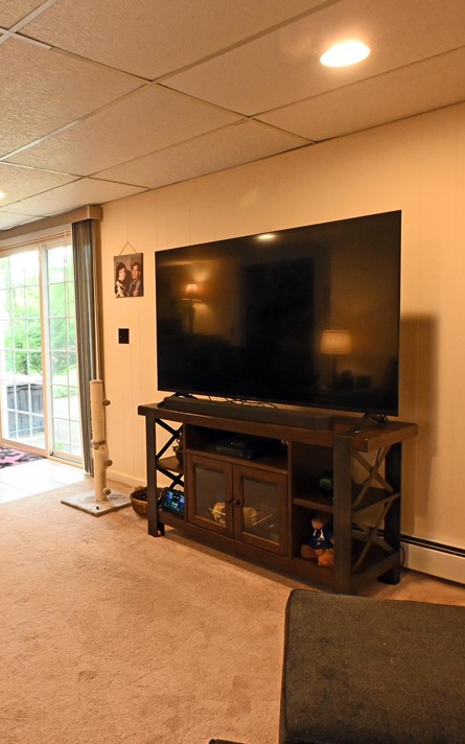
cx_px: 134
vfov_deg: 66.5
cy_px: 368
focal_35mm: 28
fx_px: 568
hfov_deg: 43.5
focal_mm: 12
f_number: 10
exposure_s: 1/15
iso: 1600
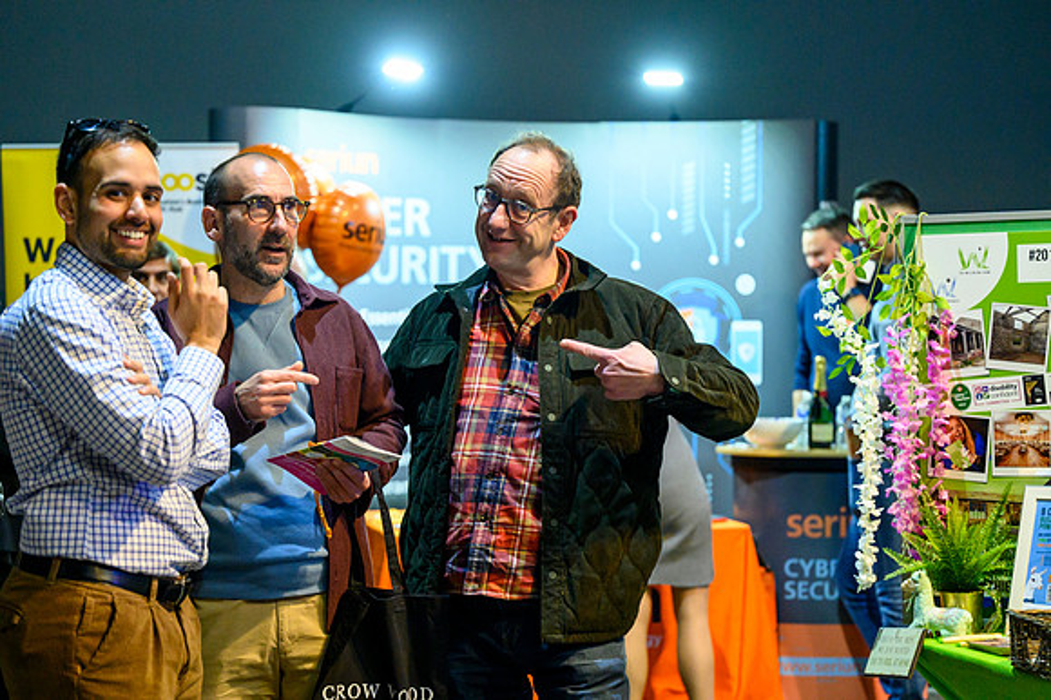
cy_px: 350
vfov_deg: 19.2
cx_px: 526
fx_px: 2072
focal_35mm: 71
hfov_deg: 28.5
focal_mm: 71
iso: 6400
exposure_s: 1/200
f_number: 2.8
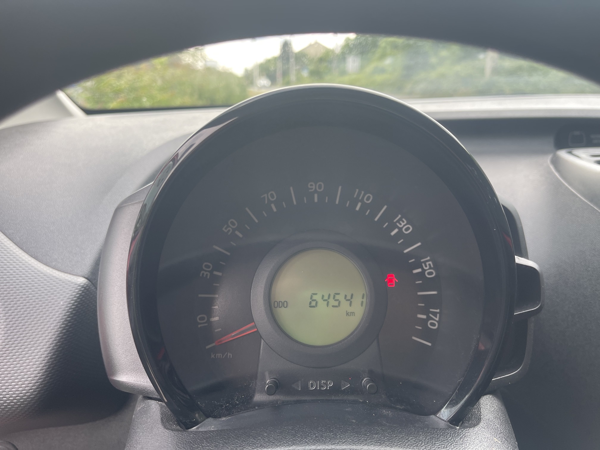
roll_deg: +0.8
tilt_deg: -16.6
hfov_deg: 69.4
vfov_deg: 54.9
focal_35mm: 25
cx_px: 300
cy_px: 225
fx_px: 433
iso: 32
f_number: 1.6
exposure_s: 1/179
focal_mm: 5.1
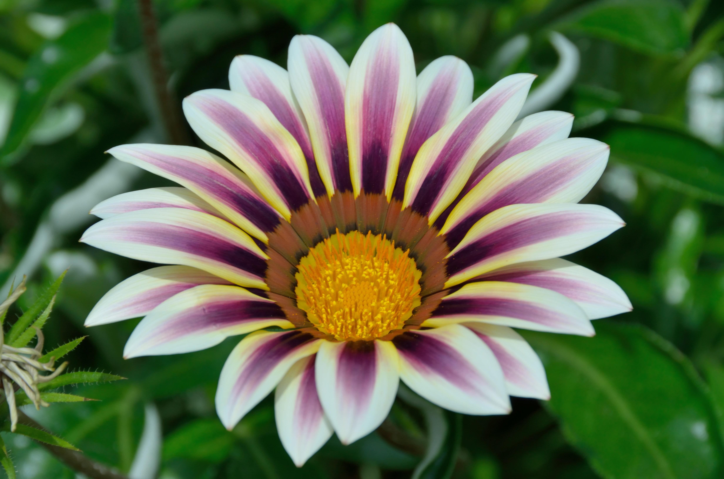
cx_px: 362
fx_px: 6021
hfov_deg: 6.9
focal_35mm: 300
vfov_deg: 4.6
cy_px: 240
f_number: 11
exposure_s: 1/100
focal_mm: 200
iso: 200
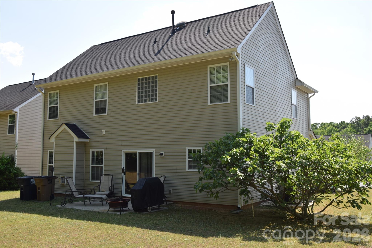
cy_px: 124
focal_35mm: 33
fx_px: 341
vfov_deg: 40.0
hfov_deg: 57.2
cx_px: 186
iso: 100
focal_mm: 22
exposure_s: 1/200
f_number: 7.1
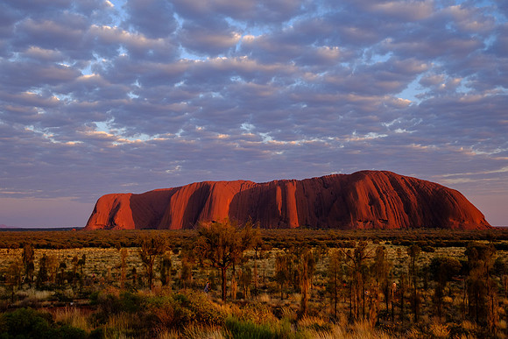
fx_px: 588
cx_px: 239
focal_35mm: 42
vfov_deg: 32.2
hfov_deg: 46.7
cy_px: 161
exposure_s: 1/420
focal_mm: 24
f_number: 4
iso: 400
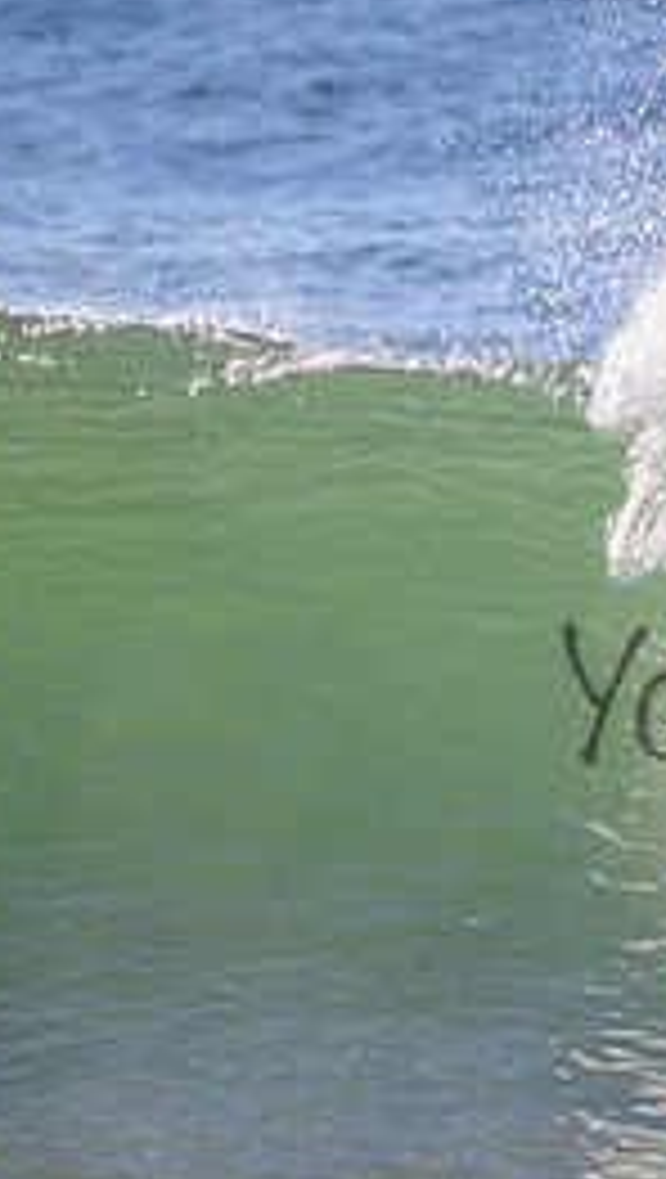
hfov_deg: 0.7
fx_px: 58020
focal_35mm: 1854
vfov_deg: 1.2
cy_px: 655
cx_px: 1026
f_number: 11
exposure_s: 1/2000
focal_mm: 800
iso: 1000
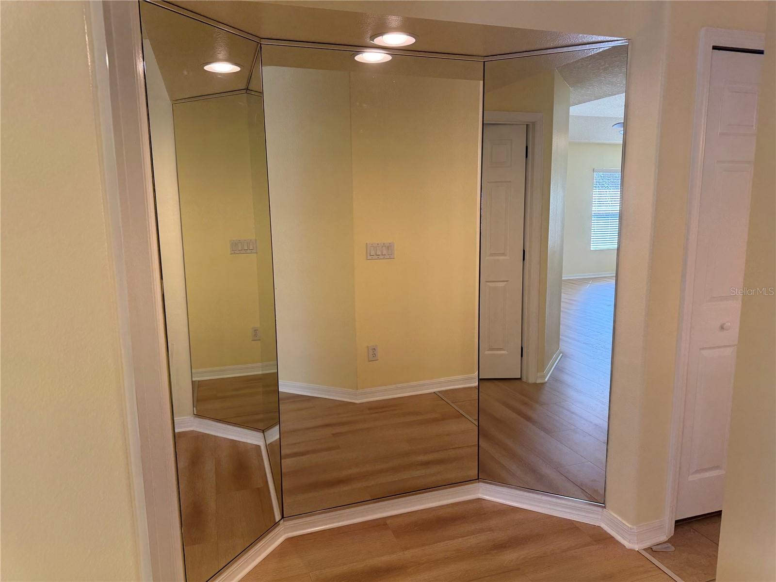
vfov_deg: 56.8
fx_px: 538
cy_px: 291
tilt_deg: -10.5
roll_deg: -0.1
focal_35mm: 24
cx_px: 388
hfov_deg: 71.6
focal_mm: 6.76
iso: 100
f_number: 1.78
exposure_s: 1/135
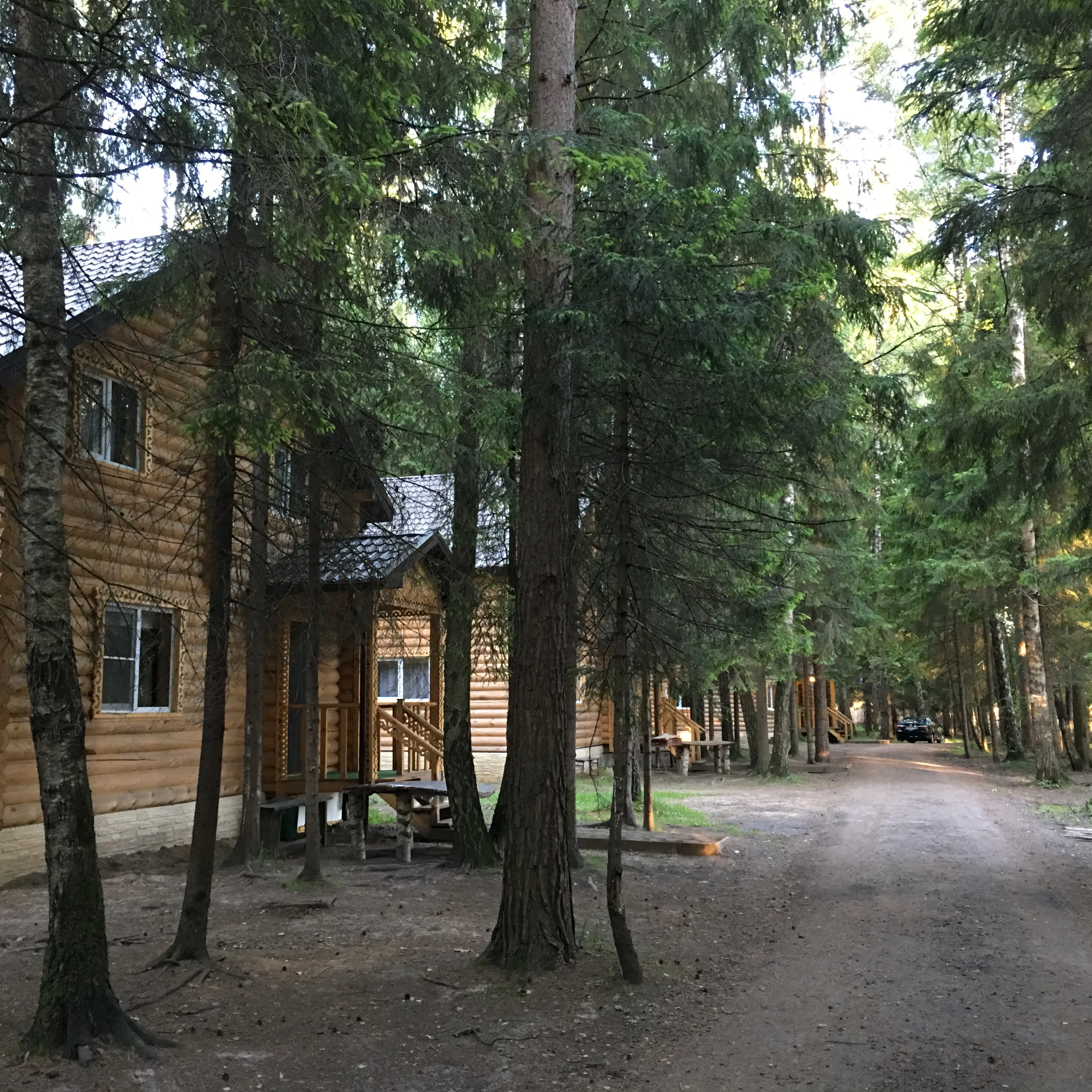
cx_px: 512
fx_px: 1249
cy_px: 537
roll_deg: +0.1
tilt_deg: +9.2
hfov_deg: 47.2
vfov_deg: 47.2
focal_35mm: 35
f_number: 2.2
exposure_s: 1/17
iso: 125
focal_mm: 4.15
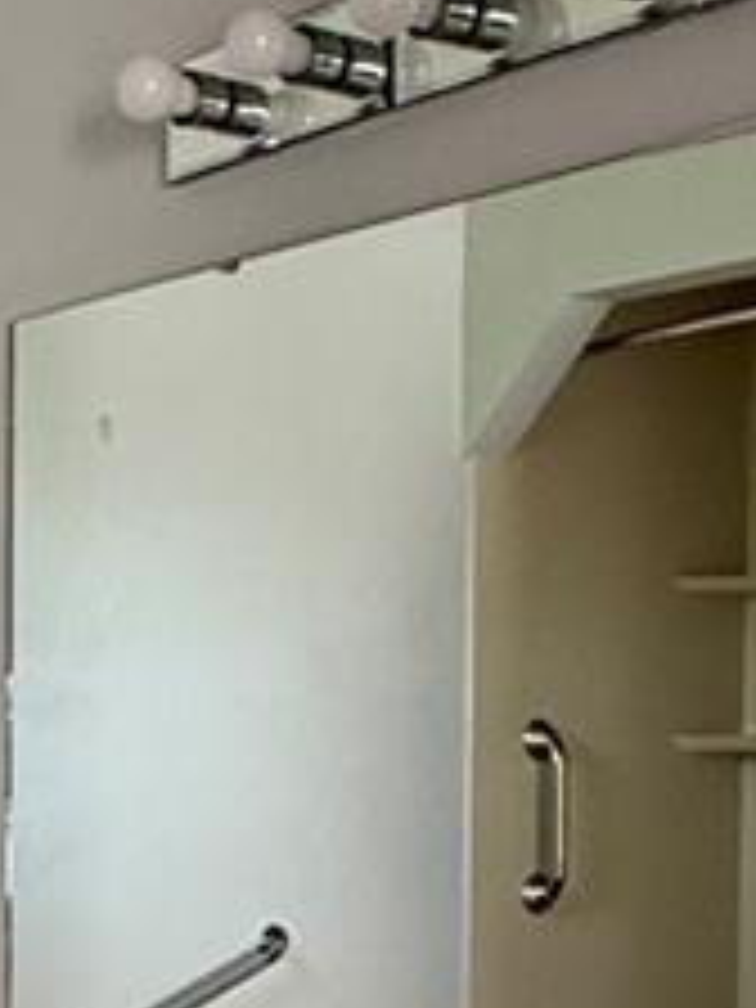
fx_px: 2184
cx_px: -9
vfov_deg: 25.1
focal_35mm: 75
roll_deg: -0.7
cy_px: 936
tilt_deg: -5.9
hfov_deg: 19.1
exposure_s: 1/81
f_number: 2.2
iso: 320
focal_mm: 2.22
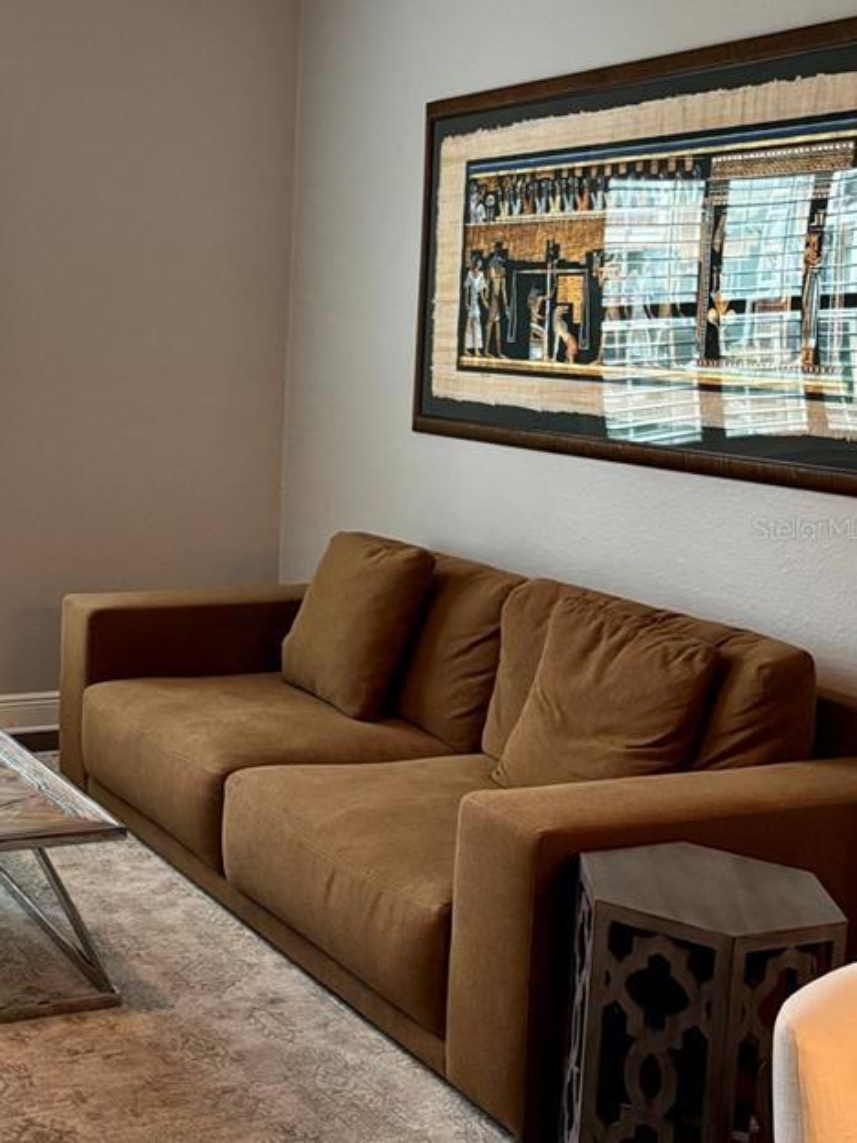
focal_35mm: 50
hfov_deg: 27.8
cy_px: 528
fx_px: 1650
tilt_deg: -7.8
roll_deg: -1.3
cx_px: 59
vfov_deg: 38.2
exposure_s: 1/60
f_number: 1.6
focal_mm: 5.96
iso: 250
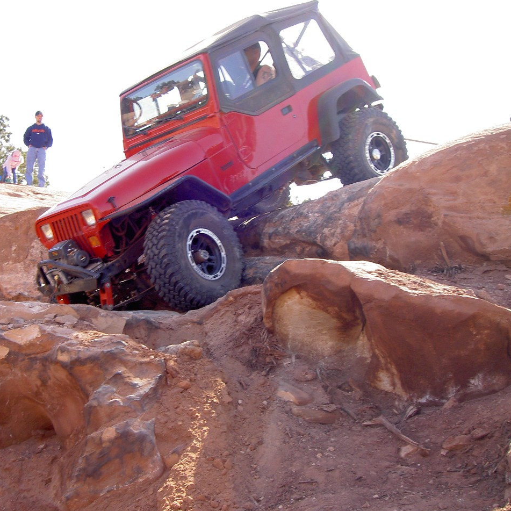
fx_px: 785
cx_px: 186
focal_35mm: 47
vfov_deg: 36.1
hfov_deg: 35.8
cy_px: 259
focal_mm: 8
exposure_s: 1/125
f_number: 4.7
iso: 100
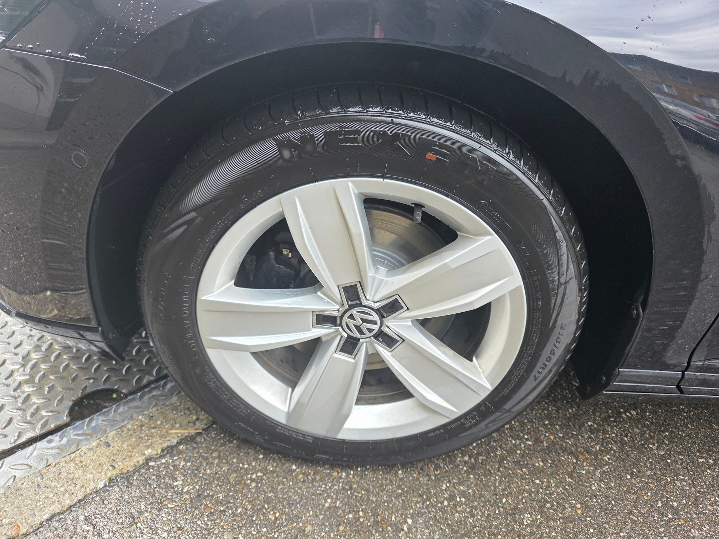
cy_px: 270
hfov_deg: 73.9
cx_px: 360
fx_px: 478
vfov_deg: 58.9
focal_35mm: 23
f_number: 1.7
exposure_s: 1/180
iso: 50
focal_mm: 6.3
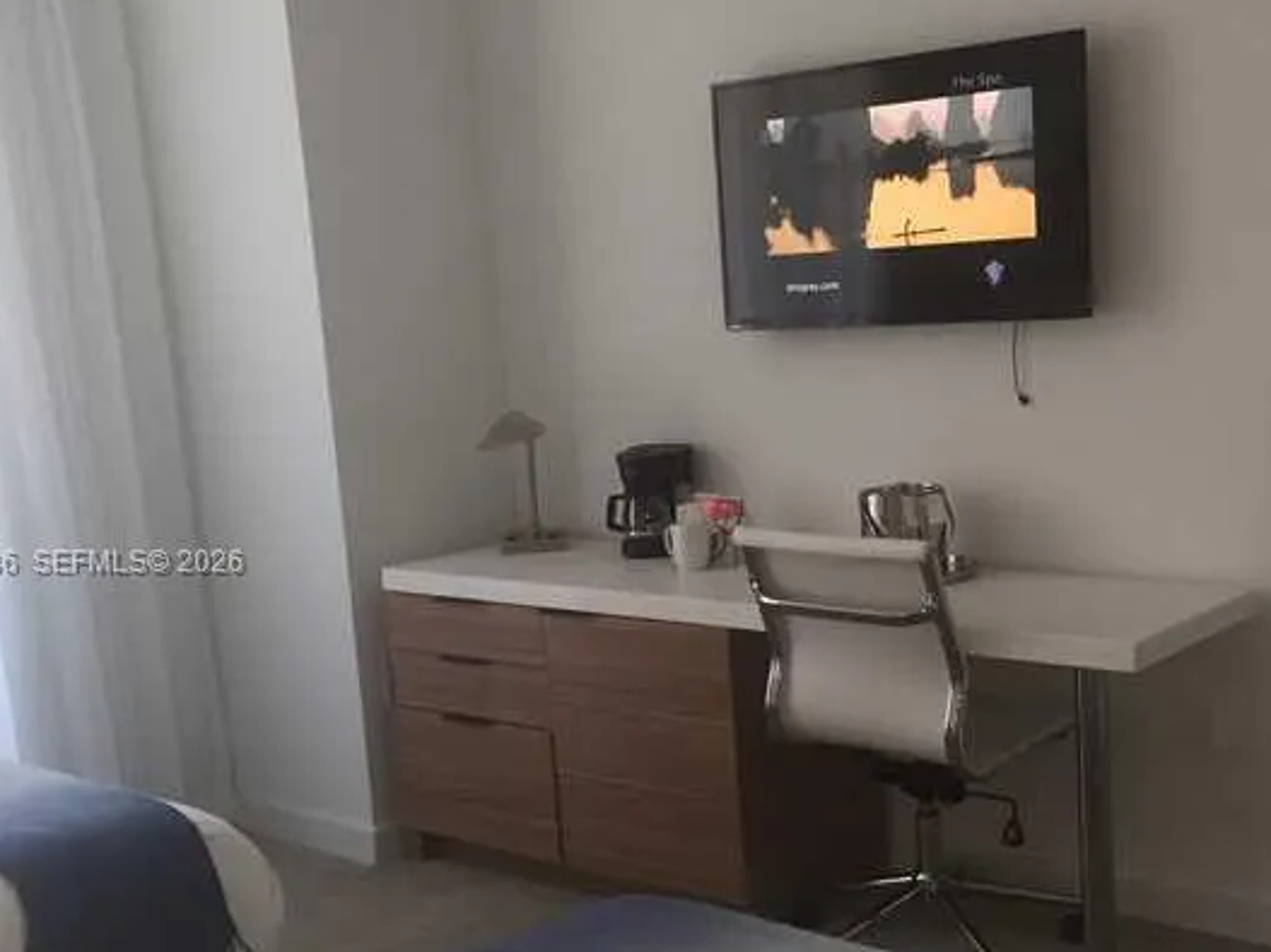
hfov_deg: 42.5
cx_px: 822
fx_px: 1615
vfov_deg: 32.8
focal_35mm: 44
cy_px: 564
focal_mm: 4.15
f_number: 2.2
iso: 50
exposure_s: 1/30
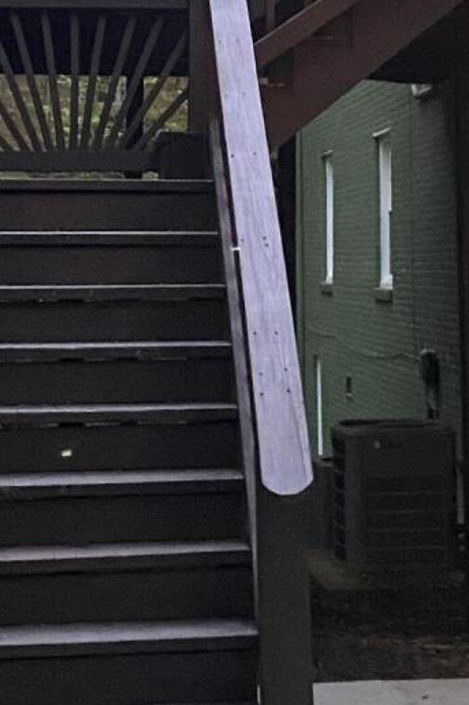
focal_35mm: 105
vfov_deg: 19.1
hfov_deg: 13.0
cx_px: 343
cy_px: 67
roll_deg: -0.1
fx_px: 2053
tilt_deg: +6.1
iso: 500
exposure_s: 1/40
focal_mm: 4.25
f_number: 1.8
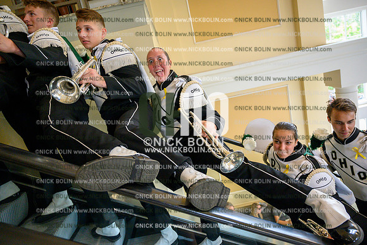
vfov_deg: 53.1
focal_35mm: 24
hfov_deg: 73.8
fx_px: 245
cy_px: 122
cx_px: 184
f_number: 4
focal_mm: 24
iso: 6400
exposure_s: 1/800
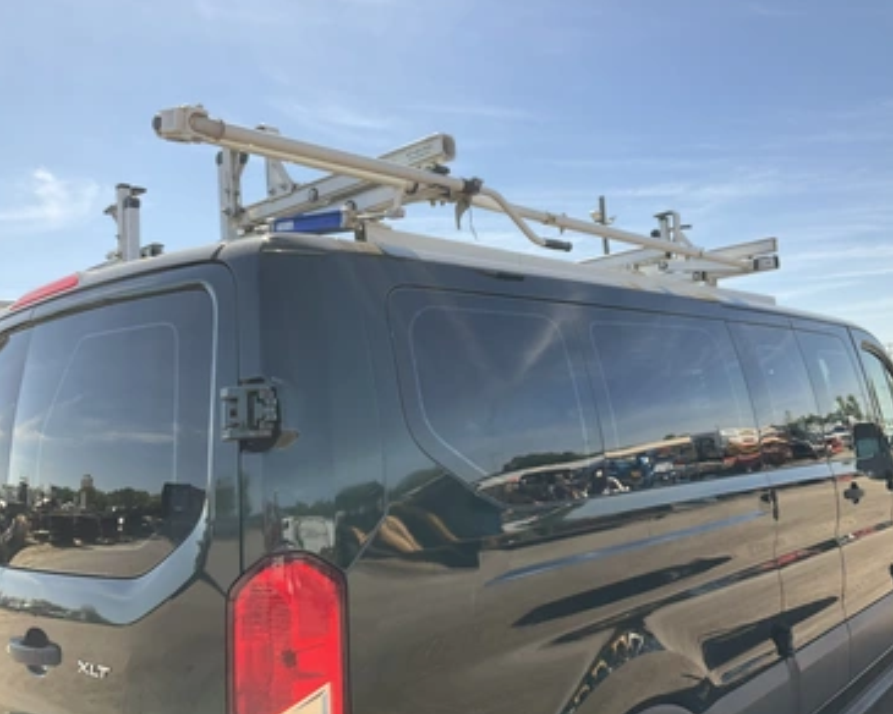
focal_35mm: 31
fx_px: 819
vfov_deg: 47.1
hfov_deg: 57.1
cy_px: 355
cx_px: 475
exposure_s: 1/599
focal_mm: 3
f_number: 1.8
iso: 25
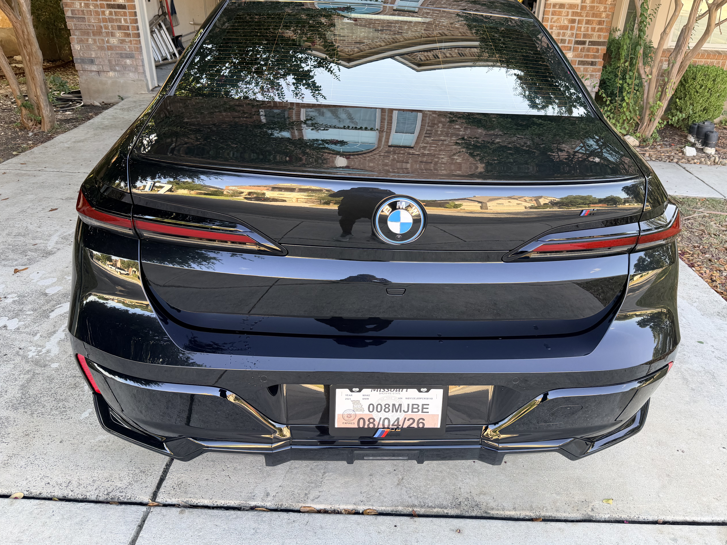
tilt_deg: -26.7
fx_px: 567
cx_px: 401
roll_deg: -0.3
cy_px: 258
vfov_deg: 51.3
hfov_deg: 65.2
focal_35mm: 27
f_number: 1.78
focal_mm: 6.76
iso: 80
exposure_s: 1/170
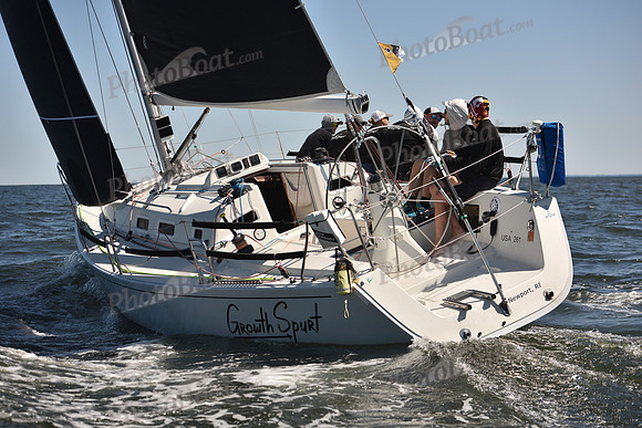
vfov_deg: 19.5
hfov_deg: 28.8
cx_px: 321
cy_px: 214
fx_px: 1249
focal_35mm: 70
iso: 250
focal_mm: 70
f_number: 4
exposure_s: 1/1600
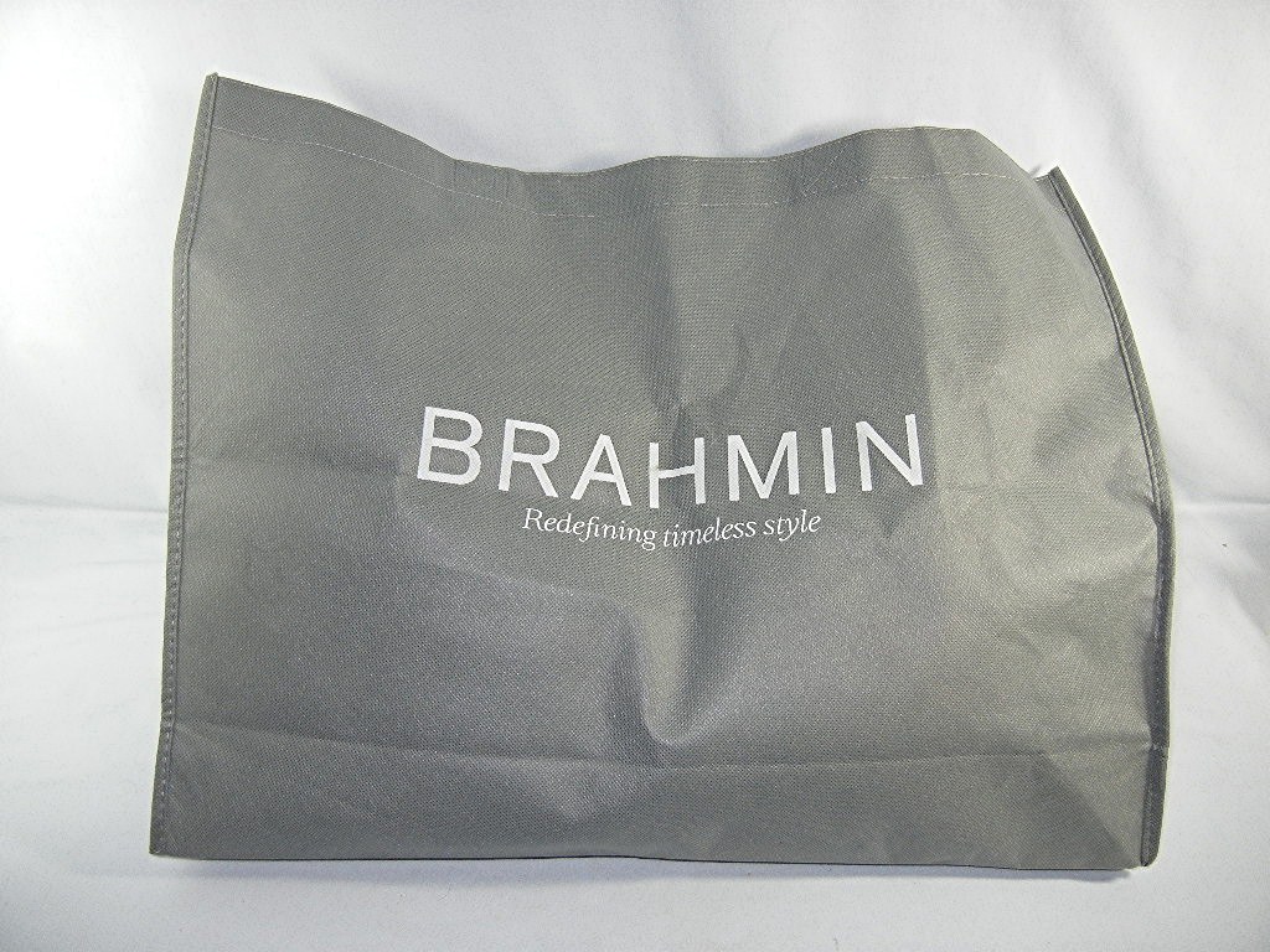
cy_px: 476
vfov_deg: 46.8
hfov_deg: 60.0
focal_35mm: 30
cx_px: 635
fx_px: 1101
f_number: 3.5
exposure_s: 1/30
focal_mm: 5.4
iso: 200
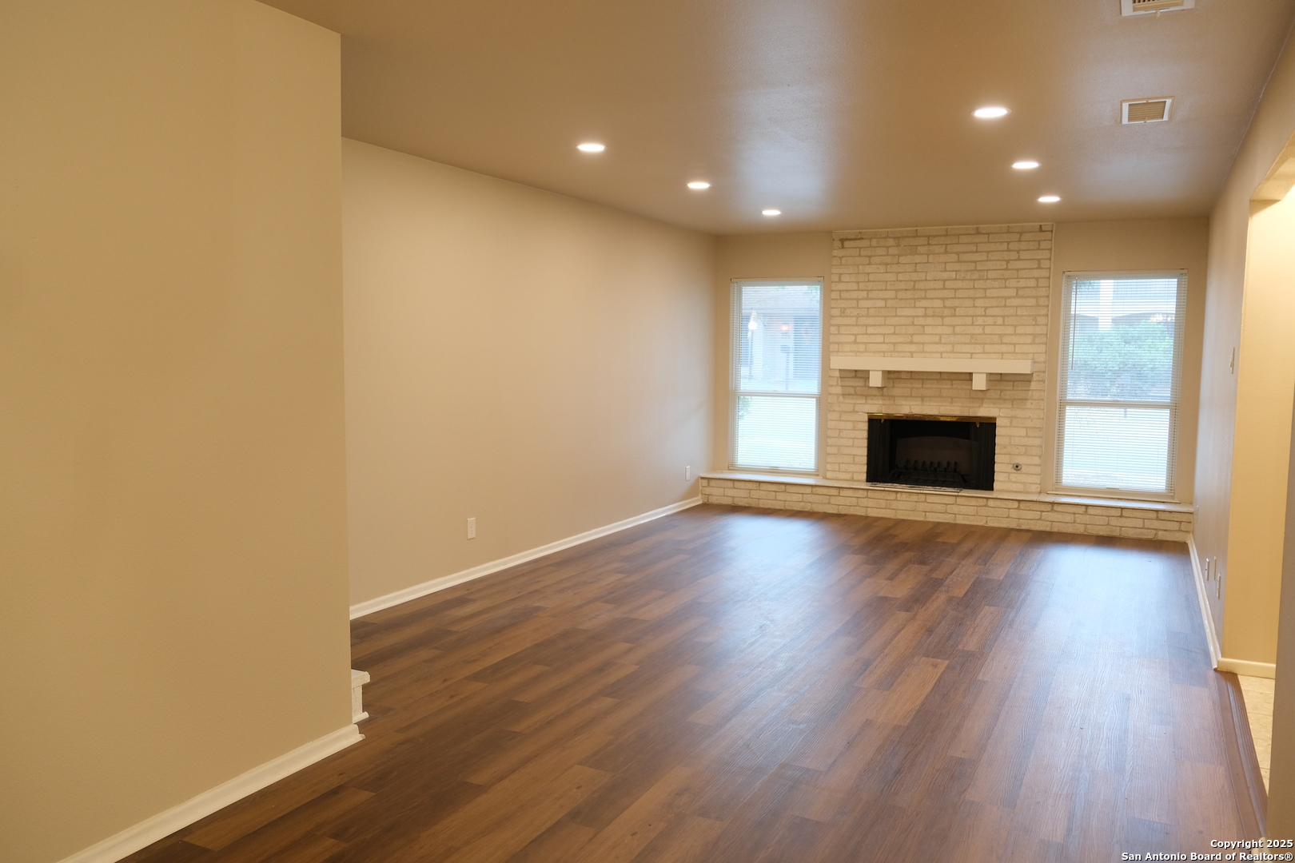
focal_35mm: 27
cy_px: 432
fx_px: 971
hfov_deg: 67.4
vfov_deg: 47.9
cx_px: 648
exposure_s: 1/30
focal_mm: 18
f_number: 2.8
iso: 640
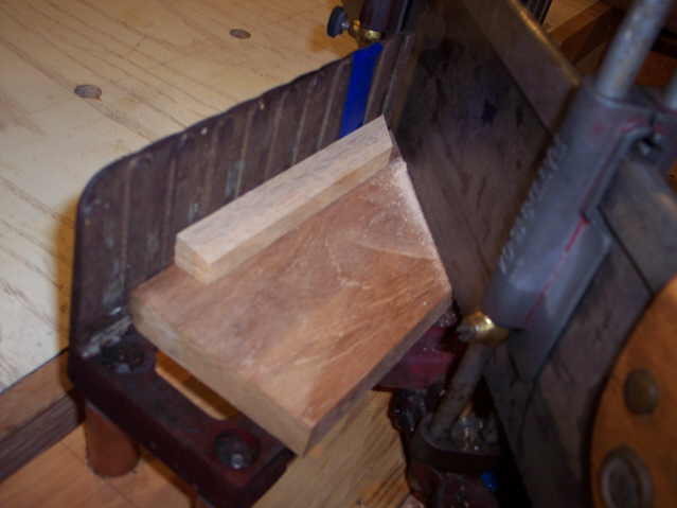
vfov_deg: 37.7
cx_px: 338
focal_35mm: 38
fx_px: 743
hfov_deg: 49.0
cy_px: 254
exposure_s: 1/30
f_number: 2.8
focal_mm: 8
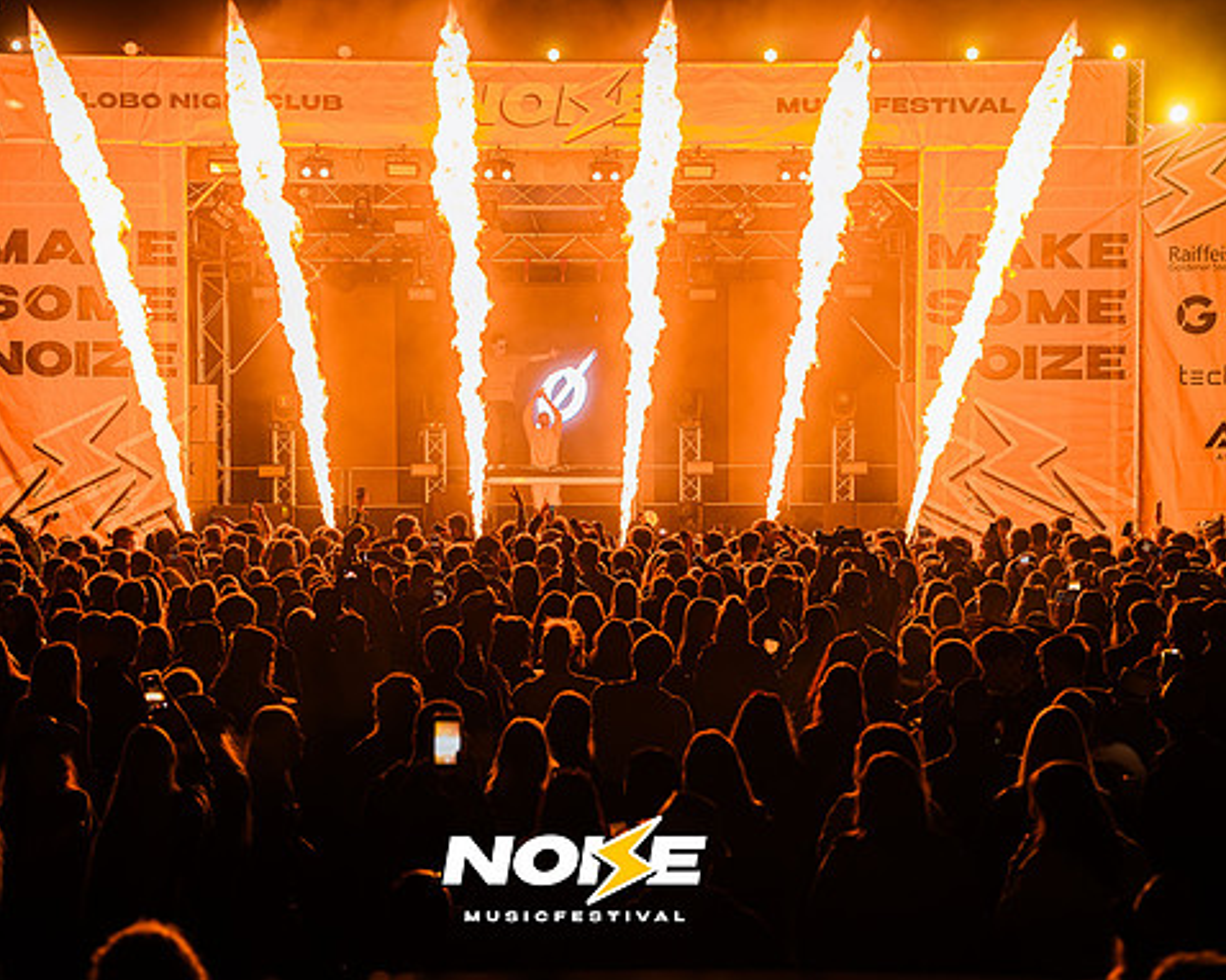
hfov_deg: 21.3
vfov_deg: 17.1
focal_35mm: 90
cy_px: 491
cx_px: 575
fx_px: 3264
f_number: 3.5
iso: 400
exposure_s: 1/100
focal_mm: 79
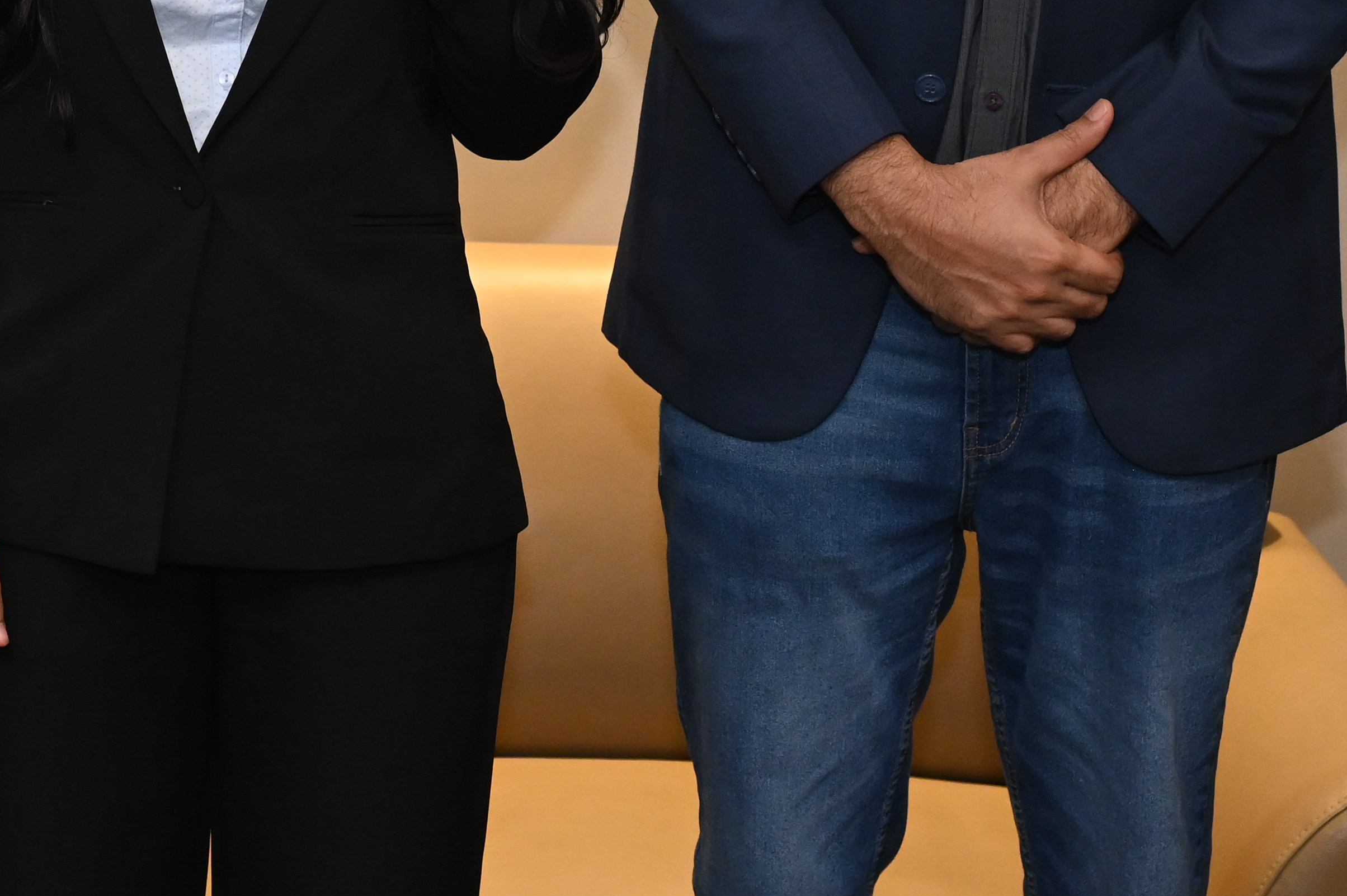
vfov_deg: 11.8
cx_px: 291
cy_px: -182
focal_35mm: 113
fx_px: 4225
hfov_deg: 18.0
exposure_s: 1/125
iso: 3200
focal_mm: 45
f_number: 5
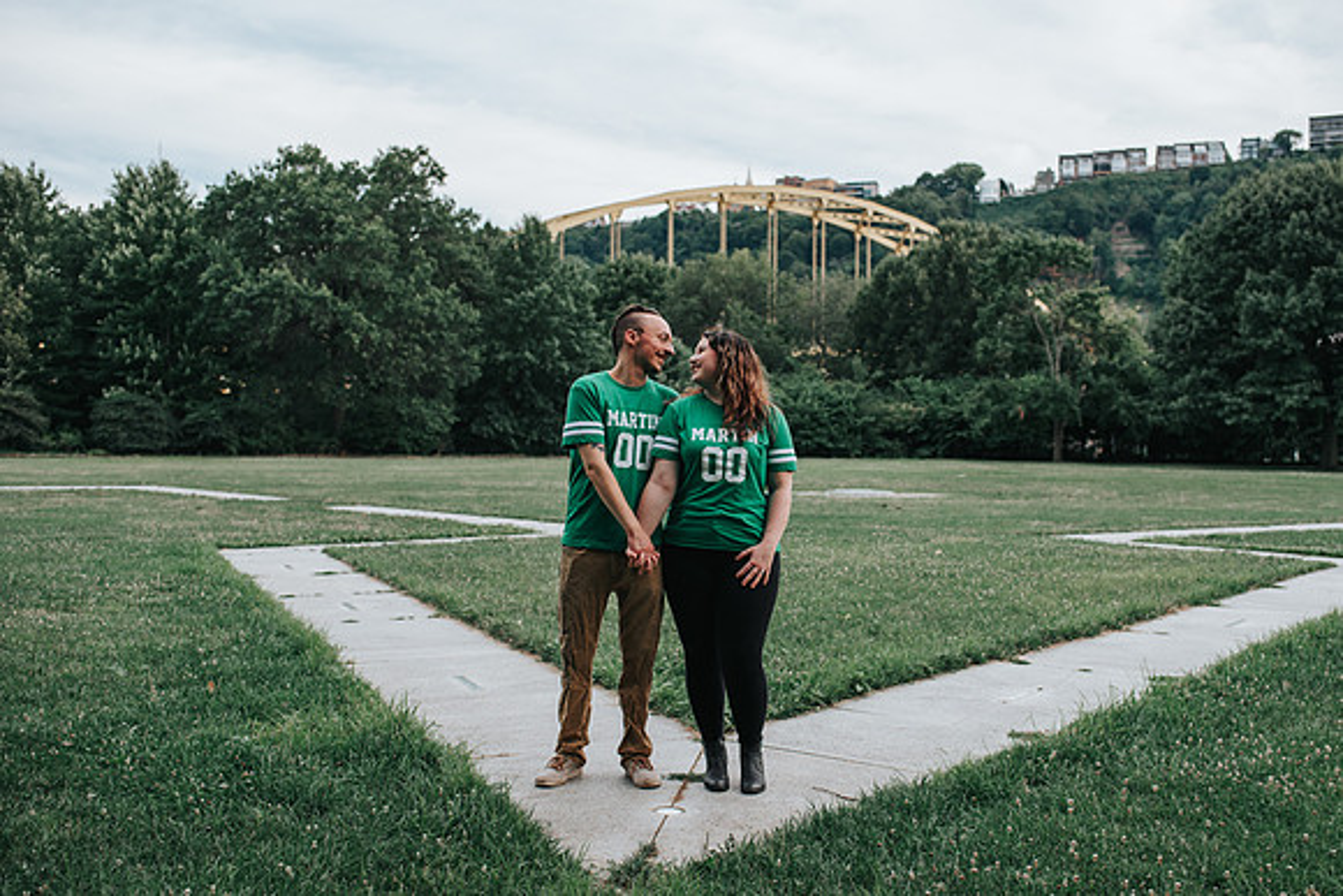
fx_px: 1467
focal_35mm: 39
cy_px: 485
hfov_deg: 49.2
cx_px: 712
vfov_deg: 34.0
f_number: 3.2
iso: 320
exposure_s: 1/1000
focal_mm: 35
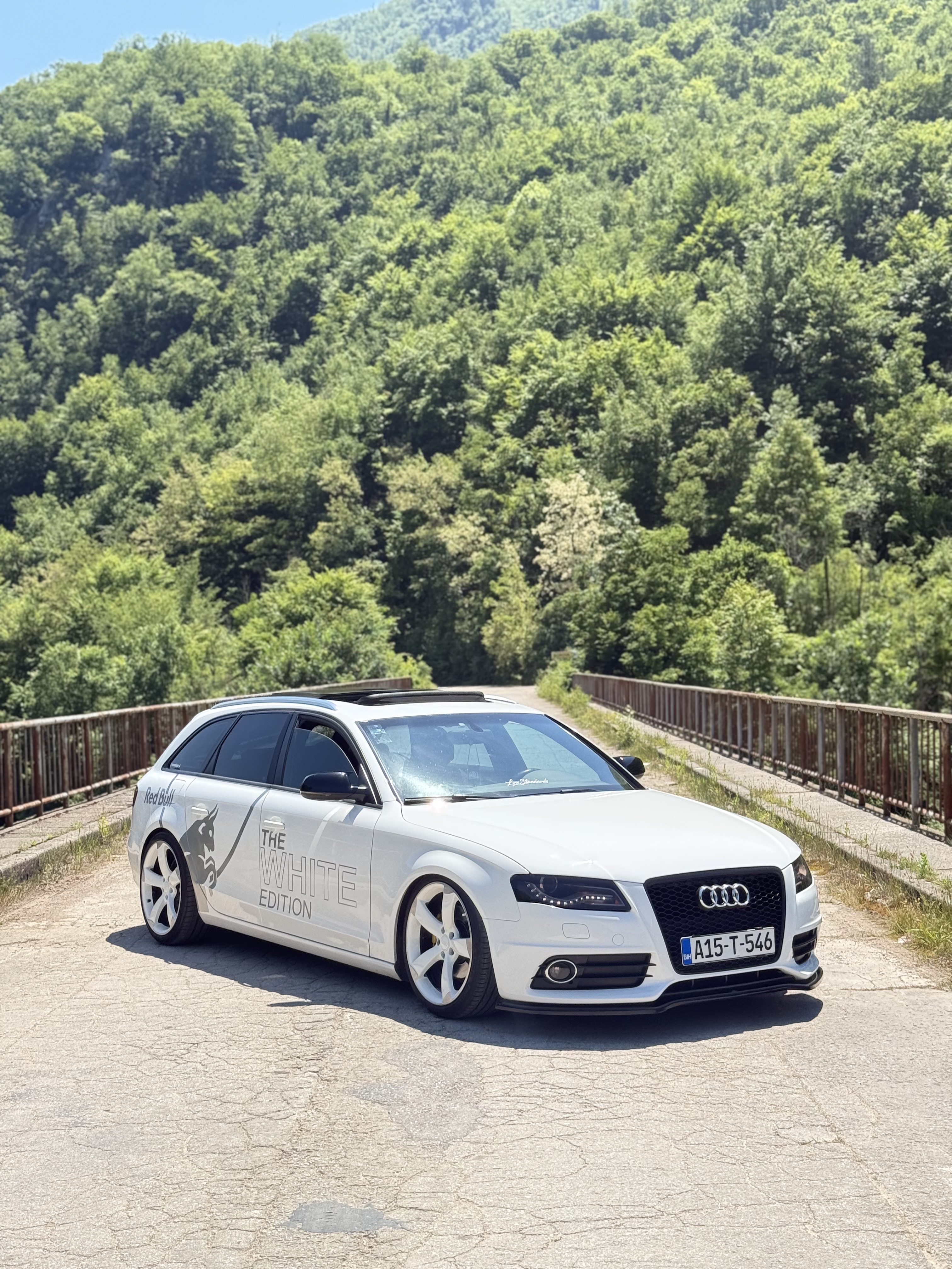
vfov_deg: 39.7
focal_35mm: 48
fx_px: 1760
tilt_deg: +1.9
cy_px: 634
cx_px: 476
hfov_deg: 30.3
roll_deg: +1.0
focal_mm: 6.76
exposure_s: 1/2976
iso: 100
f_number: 1.78
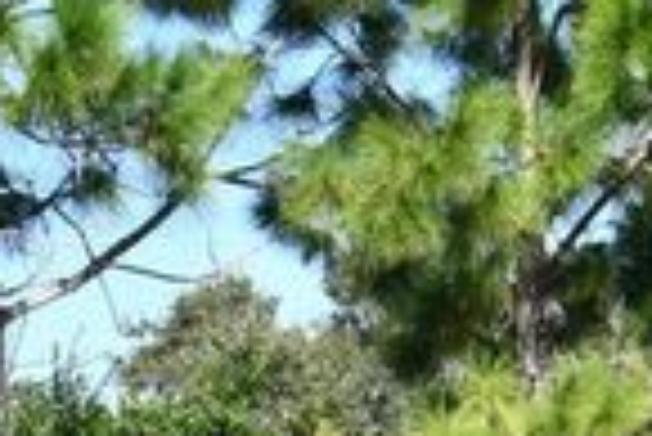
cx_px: 859
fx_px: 4152
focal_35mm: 229
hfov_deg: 8.8
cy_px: 818
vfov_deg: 5.9
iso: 200
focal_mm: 26
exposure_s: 1/250
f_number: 8
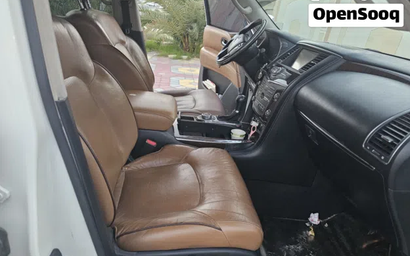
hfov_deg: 72.5
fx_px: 279
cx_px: 210
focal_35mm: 25
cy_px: 121
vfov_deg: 49.3
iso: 640
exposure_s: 1/100
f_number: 1.7
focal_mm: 6.3
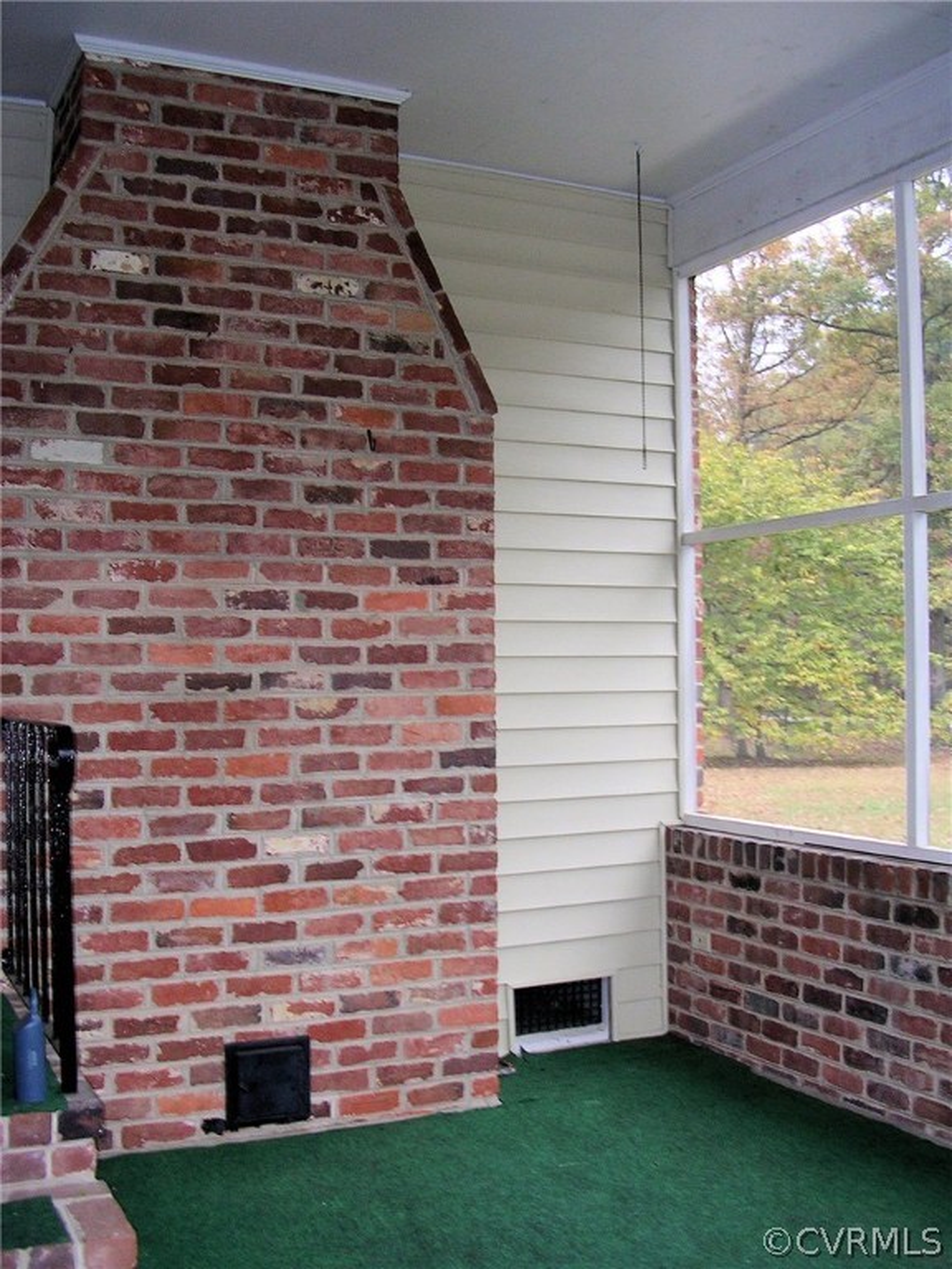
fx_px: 1393
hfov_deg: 37.7
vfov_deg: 49.0
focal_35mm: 38
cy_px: 634
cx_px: 476
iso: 50
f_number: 2.8
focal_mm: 5.8
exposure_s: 1/30
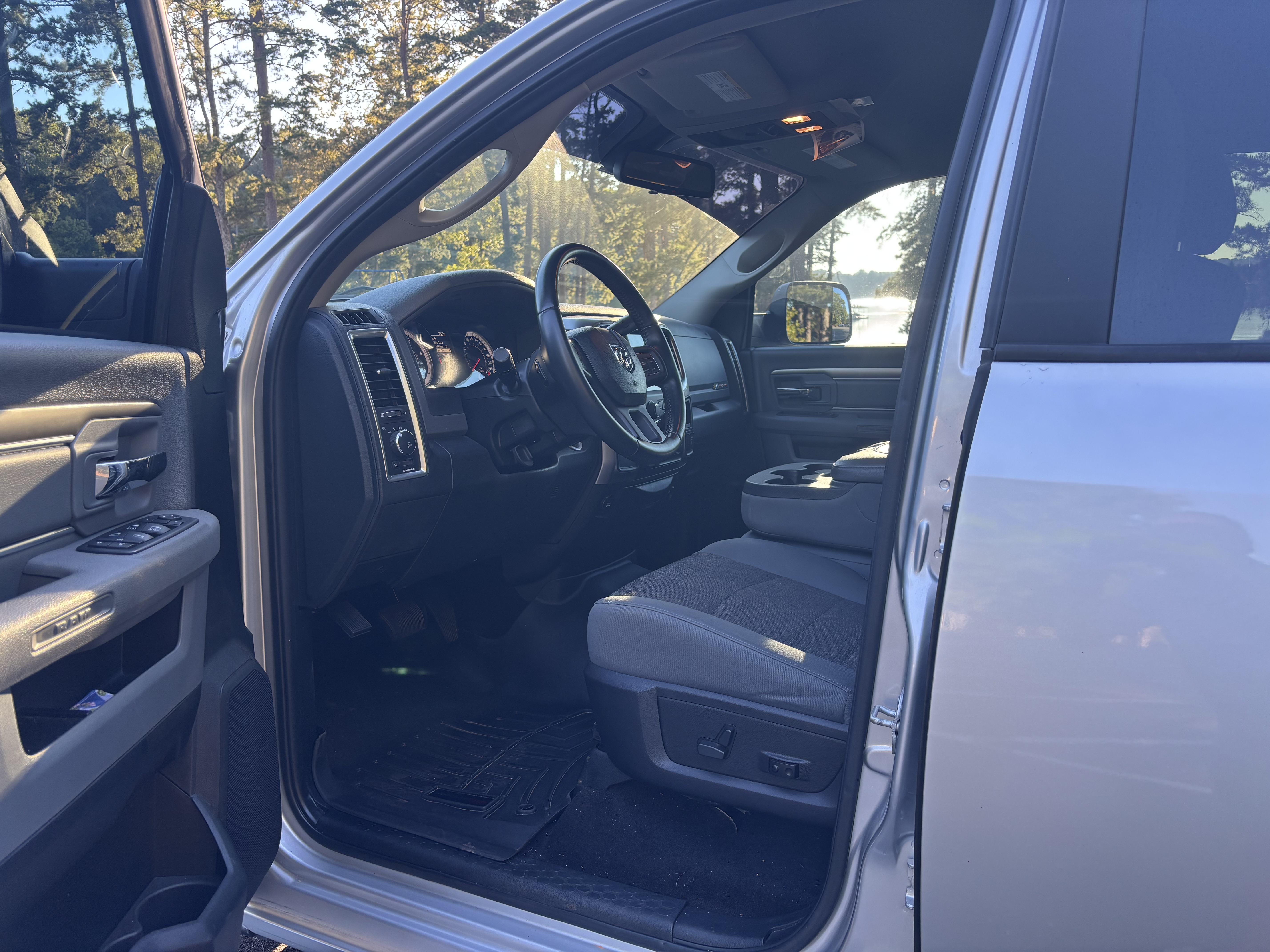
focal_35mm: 26
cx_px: 635
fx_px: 954
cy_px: 476
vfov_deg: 53.1
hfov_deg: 67.3
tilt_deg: -11.9
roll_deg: +0.7
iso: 40
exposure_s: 1/121
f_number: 1.6
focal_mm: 5.96
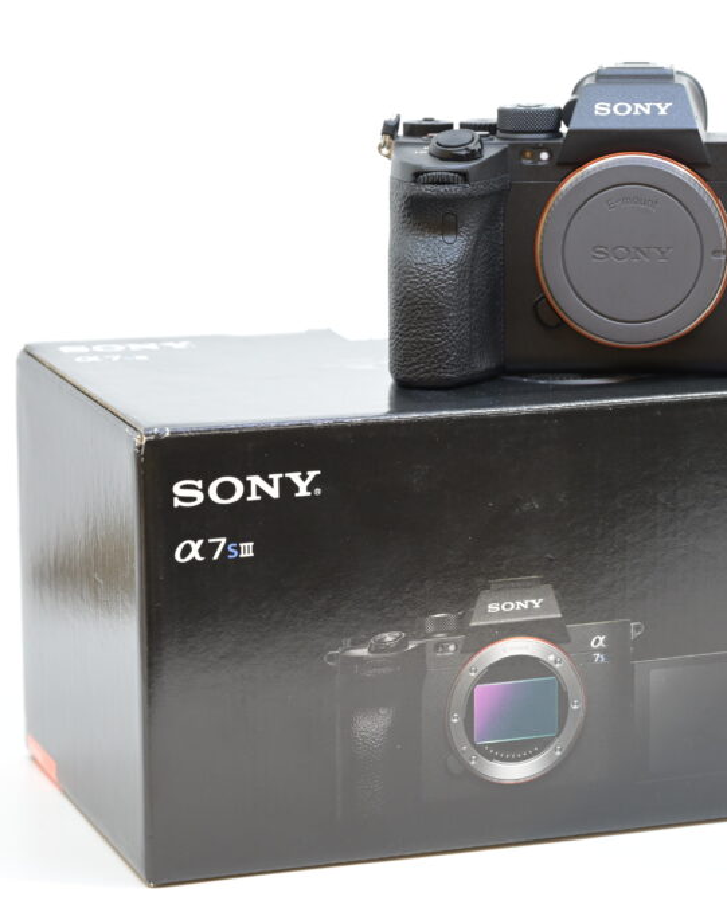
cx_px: 447
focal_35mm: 118
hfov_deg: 13.1
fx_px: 3173
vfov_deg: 16.3
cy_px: 456
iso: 1600
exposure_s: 1/160
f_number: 6.3
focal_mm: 83
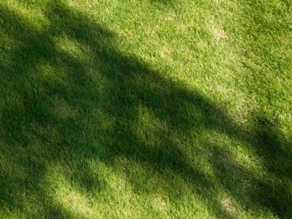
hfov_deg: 12.1
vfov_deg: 8.9
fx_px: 1190
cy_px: -404
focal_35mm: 141
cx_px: -329
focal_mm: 12.29
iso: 110
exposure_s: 1/1250
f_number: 2.8
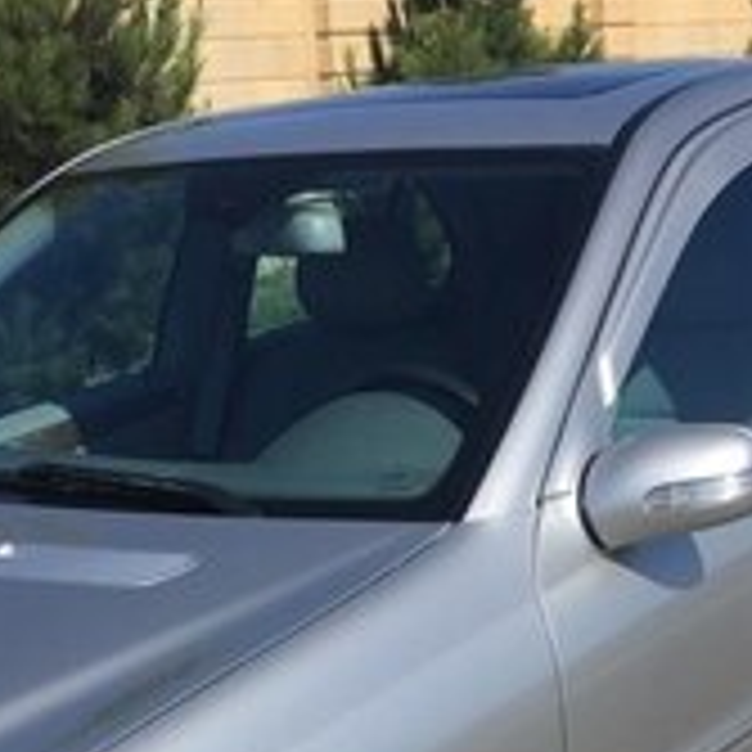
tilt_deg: -28.1
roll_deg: +3.8
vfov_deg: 20.1
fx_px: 1868
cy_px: 1072
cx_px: 446
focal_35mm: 76
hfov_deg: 22.7
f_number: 2.2
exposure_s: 1/3300
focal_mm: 4.15
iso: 32
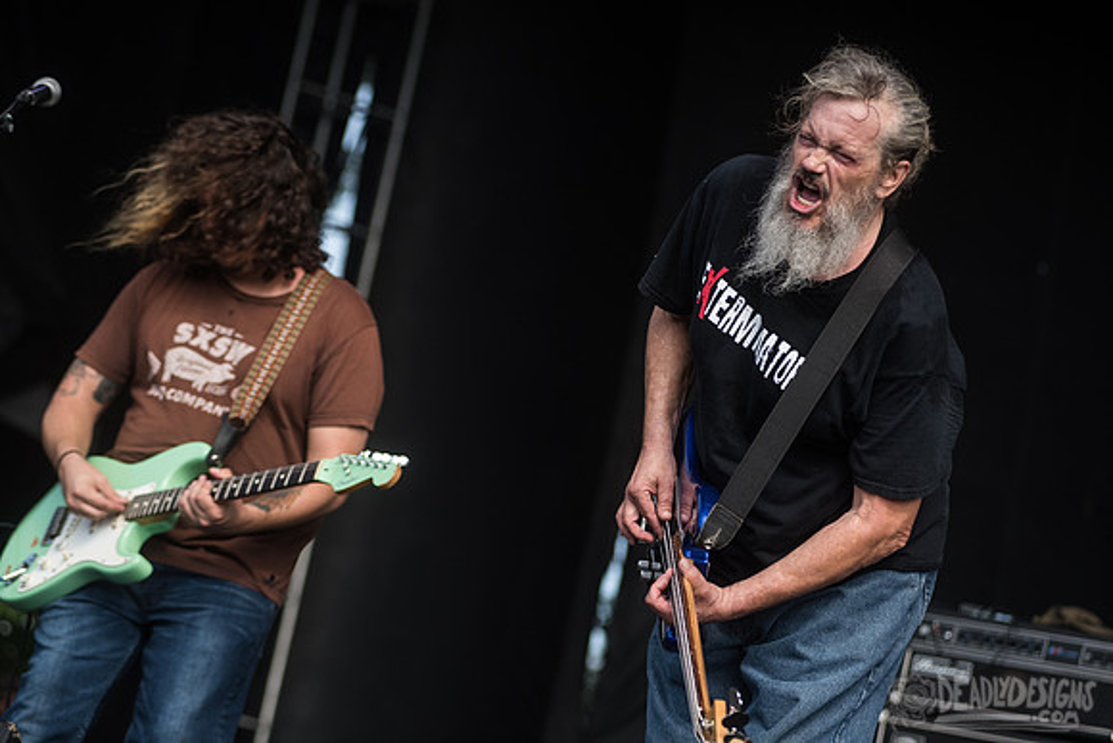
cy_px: 333
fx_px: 3416
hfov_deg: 18.5
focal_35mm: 110
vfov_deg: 12.4
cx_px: 615
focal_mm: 100
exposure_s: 1/2500
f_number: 3.5
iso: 250
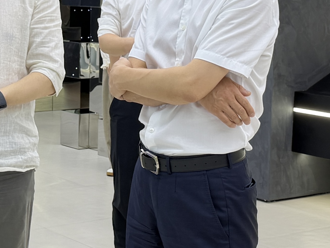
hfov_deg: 22.5
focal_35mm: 87
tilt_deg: -4.6
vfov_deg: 17.0
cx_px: 129
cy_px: 96
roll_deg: -1.6
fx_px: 830
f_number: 1.78
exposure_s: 1/100
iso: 64
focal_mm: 6.76
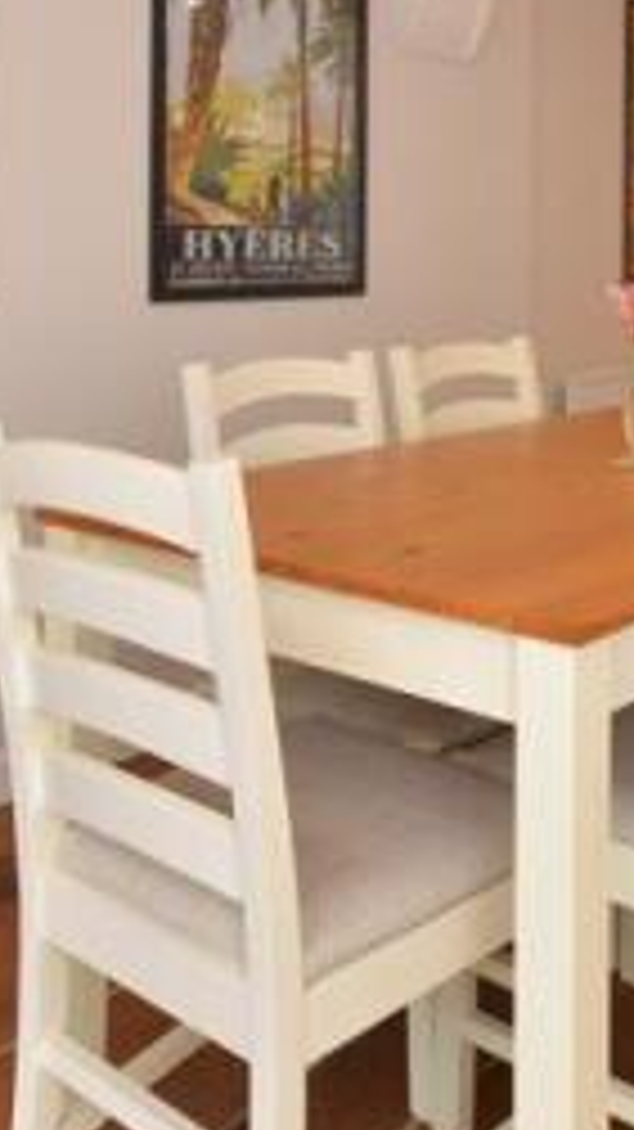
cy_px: 218
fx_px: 1227
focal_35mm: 41
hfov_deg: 28.7
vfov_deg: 46.7
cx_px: 441
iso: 500
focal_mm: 10
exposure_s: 1/10
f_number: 11
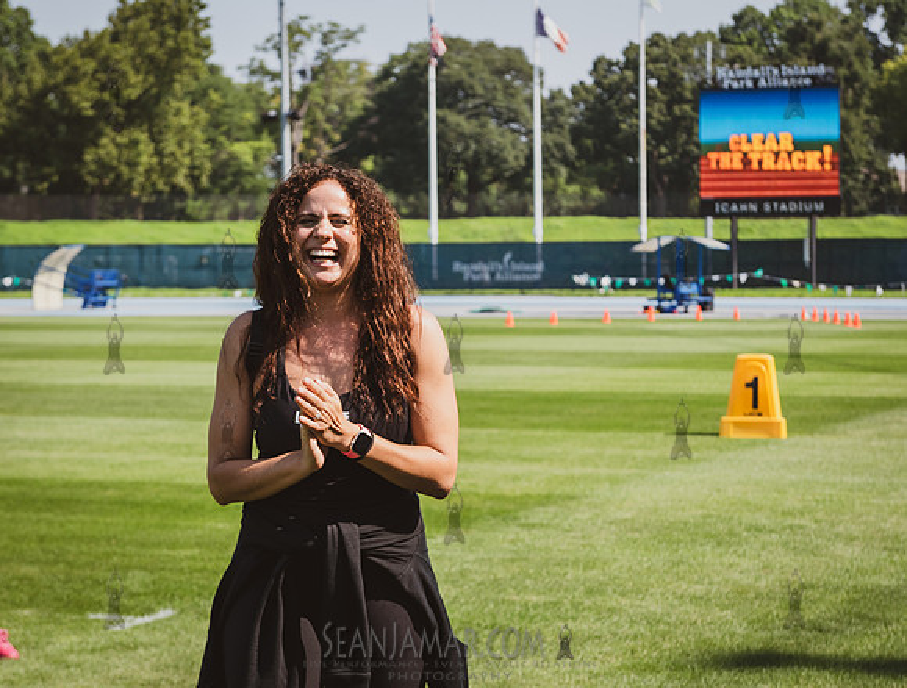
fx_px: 2530
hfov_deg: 20.3
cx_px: 446
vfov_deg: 15.5
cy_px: 383
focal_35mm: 96
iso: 400
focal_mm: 70
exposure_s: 1/1000
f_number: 5.6
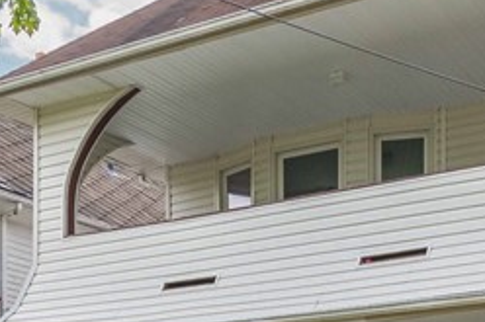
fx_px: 942
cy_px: 333
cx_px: 341
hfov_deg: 28.6
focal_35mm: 70
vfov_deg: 18.8
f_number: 9
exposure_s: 1/400
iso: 200
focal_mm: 16
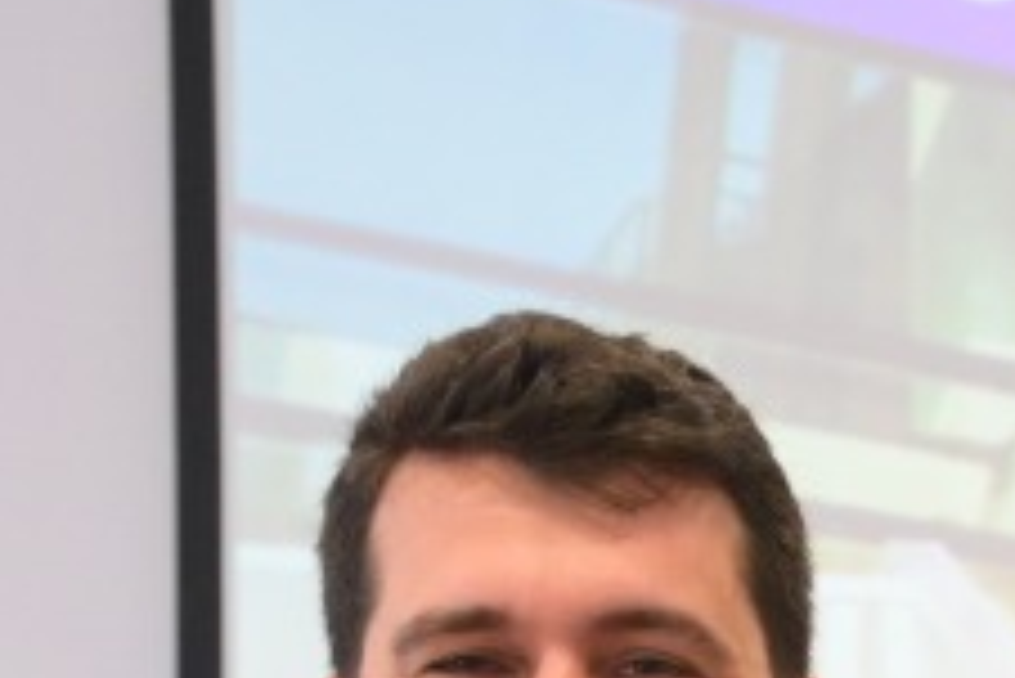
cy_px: 1652
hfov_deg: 9.6
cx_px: 2403
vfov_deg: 6.8
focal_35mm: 191
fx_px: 5388
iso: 2500
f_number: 5
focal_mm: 36
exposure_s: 1/100
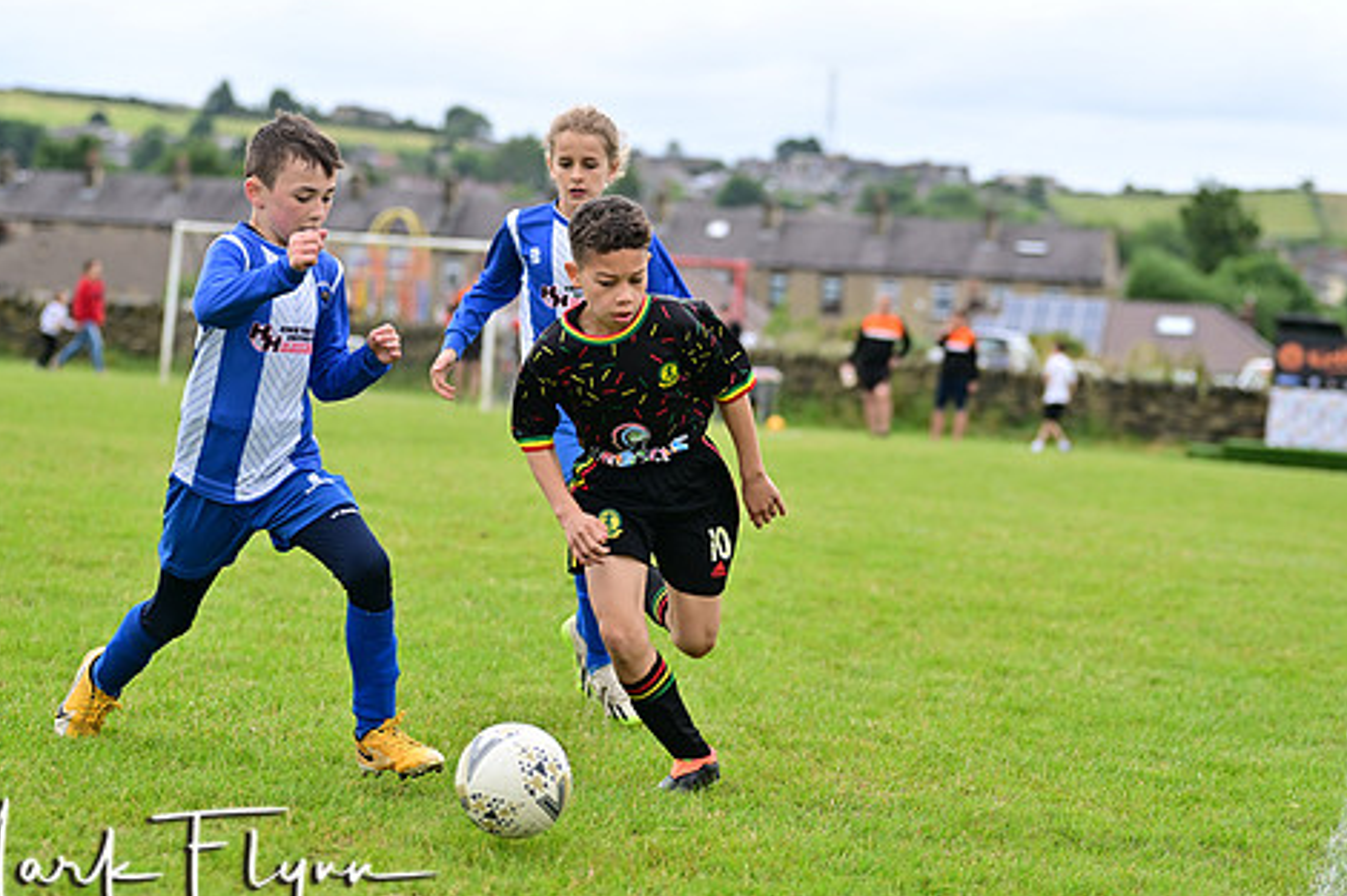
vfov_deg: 13.7
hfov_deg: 20.4
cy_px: 422
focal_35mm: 100
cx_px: 648
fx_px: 3740
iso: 400
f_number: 2.5
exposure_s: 1/2000
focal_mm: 81
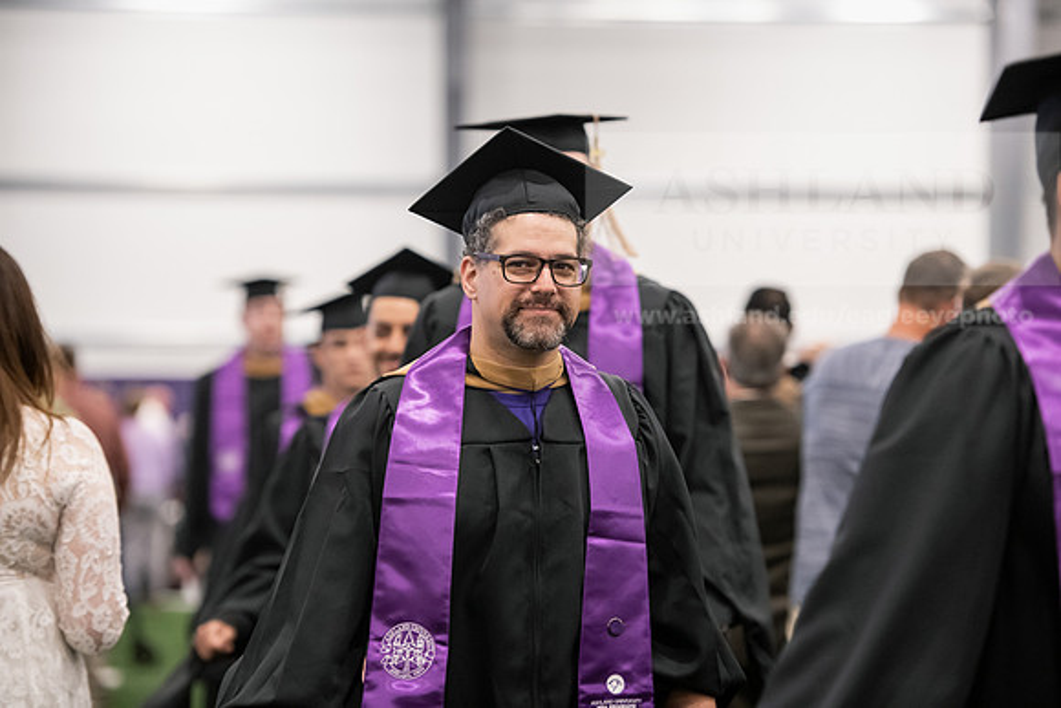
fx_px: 3979
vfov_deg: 10.2
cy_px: 354
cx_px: 530
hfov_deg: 15.2
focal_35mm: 135
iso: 3200
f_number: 3.2
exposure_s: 1/200
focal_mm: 135
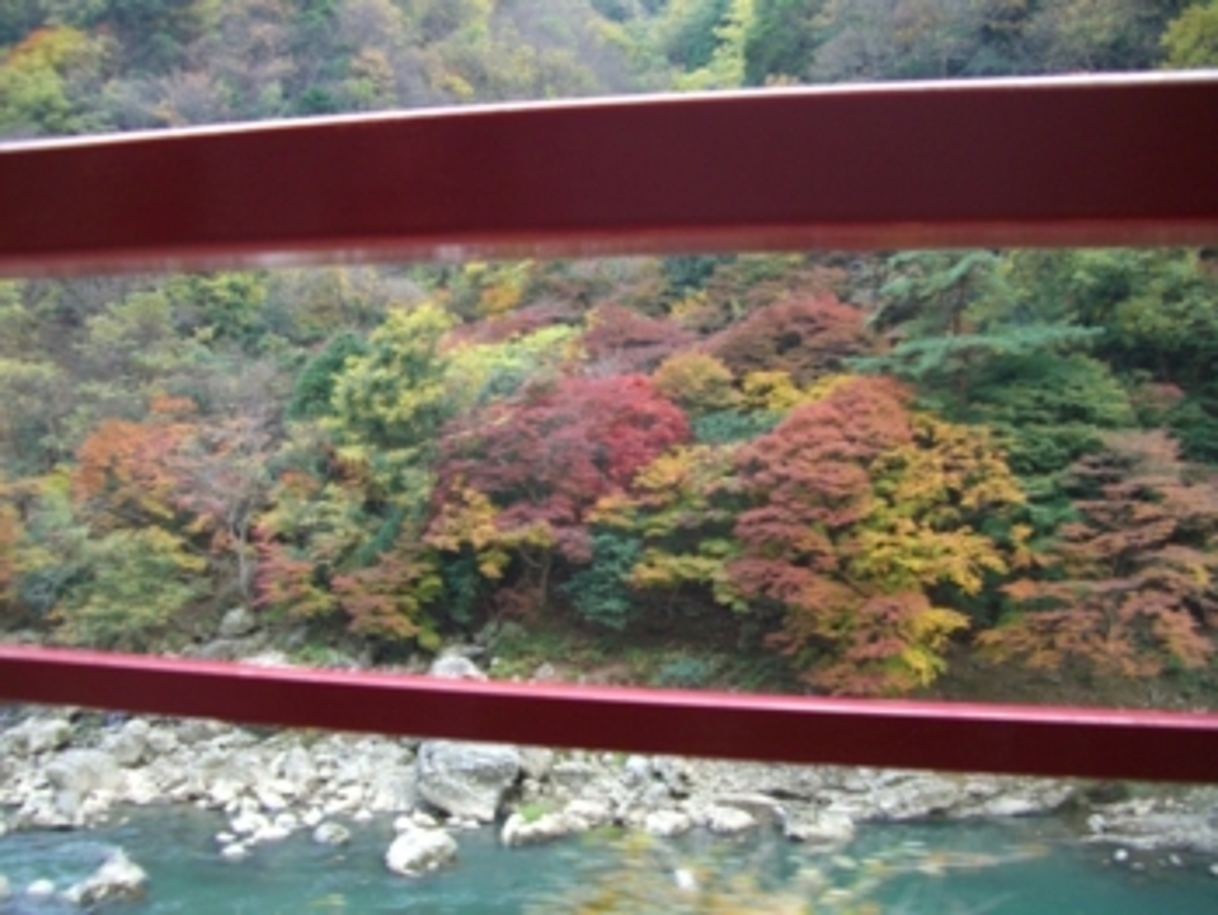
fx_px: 1338
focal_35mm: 38
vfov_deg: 37.8
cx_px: 609
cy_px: 458
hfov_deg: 48.9
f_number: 2.8
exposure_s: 1/100
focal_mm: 7.9
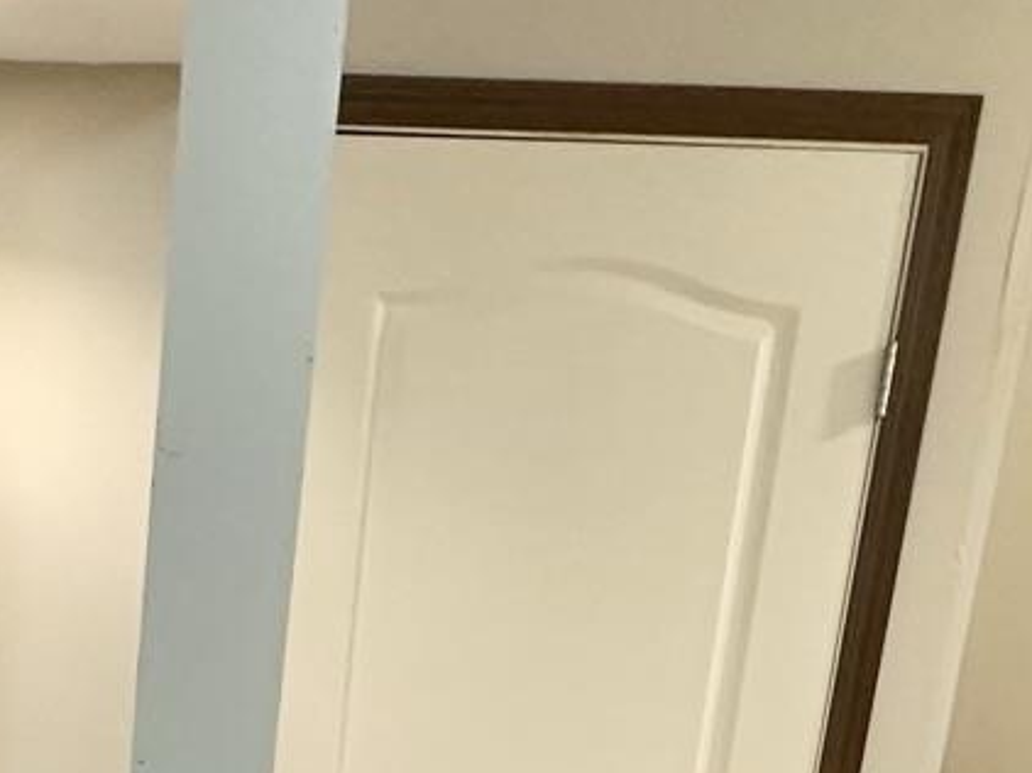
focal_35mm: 68
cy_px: 1387
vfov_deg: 17.5
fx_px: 2026
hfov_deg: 26.9
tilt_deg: -19.9
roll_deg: -2.6
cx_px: -20
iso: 250
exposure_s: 1/60
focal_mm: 2.22
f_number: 2.2
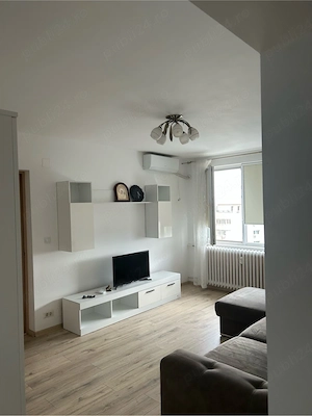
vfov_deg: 67.3
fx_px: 312
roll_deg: +1.8
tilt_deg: -0.7
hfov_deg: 53.1
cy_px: 208
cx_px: 156
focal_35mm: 26
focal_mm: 5.7
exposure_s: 1/121
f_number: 1.5
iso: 100
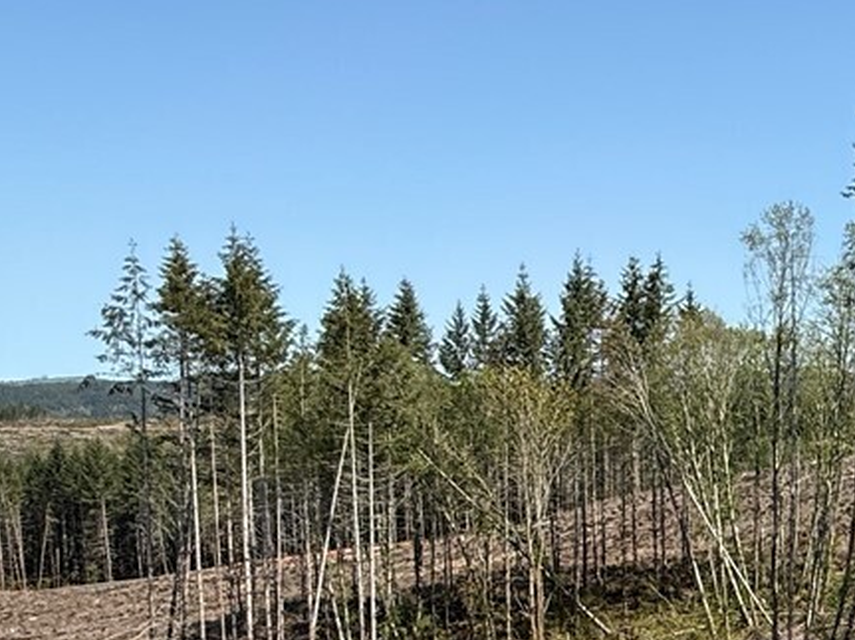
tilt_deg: -6.6
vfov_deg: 27.0
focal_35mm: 52
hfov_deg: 34.5
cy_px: 581
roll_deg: +0.3
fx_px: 1284
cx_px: 792
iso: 50
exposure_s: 1/1399
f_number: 2.2
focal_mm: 2.22
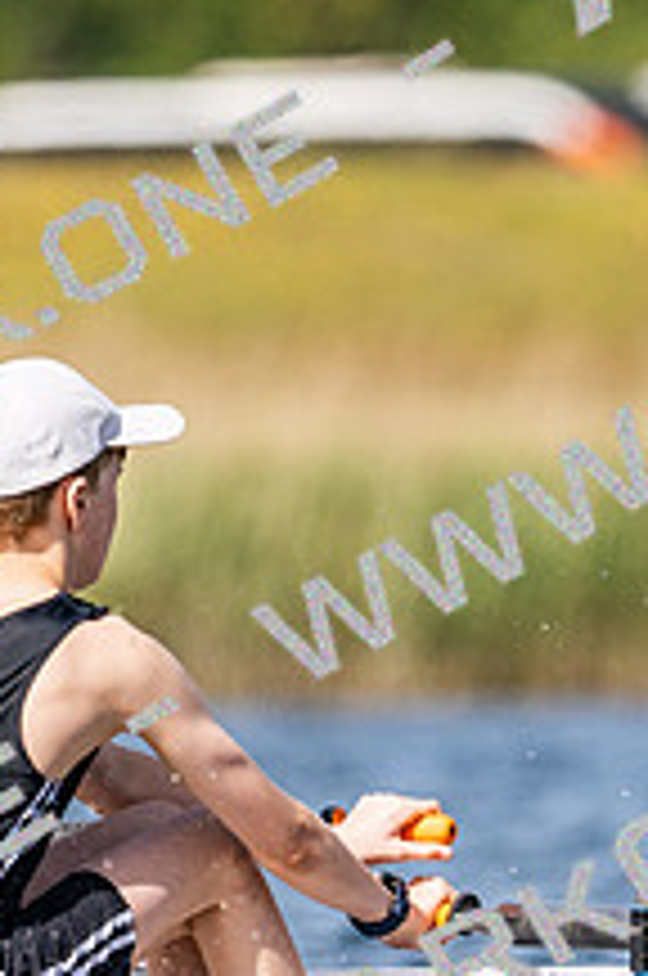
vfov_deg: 1.3
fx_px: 43498
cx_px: 806
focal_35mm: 1606
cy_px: 693
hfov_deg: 0.9
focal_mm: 400
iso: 180
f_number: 4.5
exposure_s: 1/2500
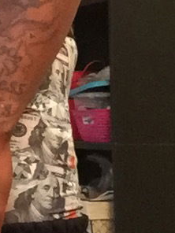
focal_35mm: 134
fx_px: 903
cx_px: -174
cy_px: -32
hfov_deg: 10.2
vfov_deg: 14.3
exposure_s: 1/15
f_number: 2.2
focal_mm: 2.65
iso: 320
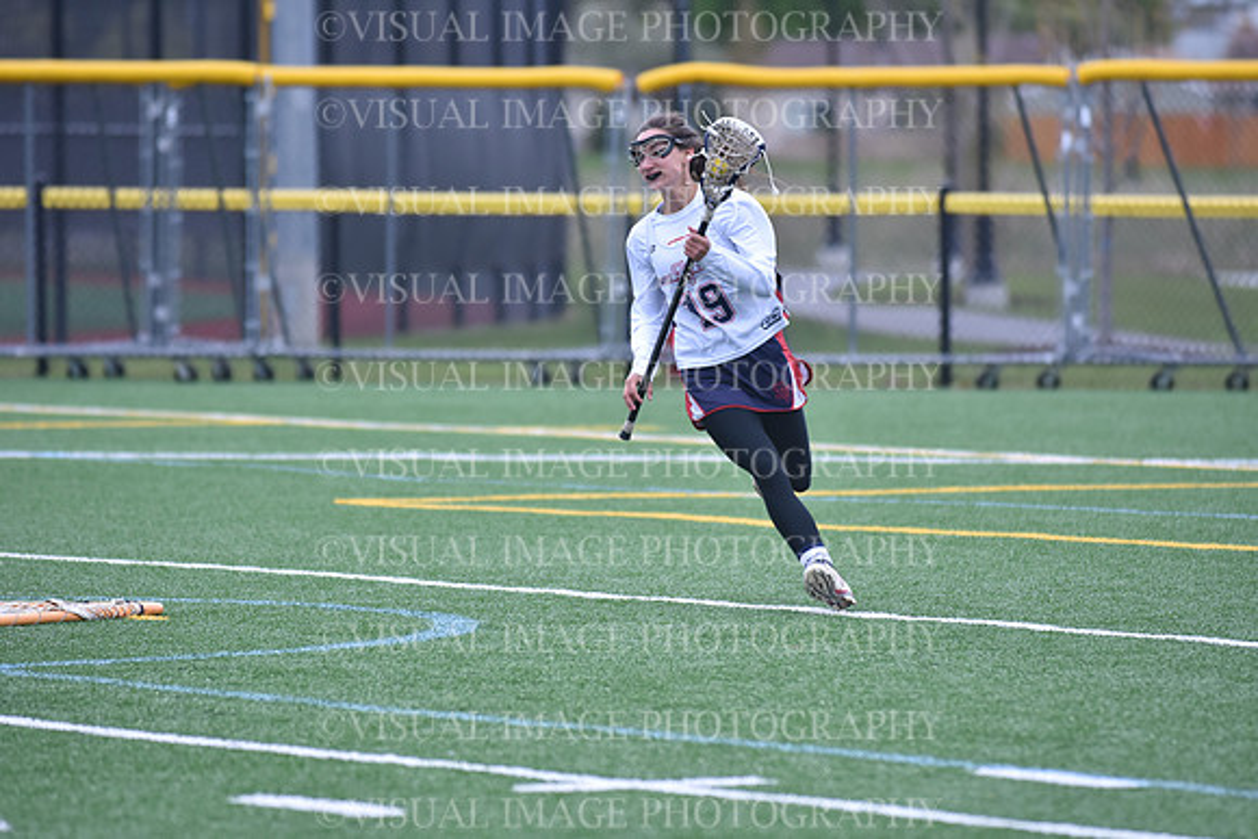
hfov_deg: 6.9
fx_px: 10485
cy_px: 420
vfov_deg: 4.6
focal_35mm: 300
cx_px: 629
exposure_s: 1/1000
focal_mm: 200
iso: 500
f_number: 3.2
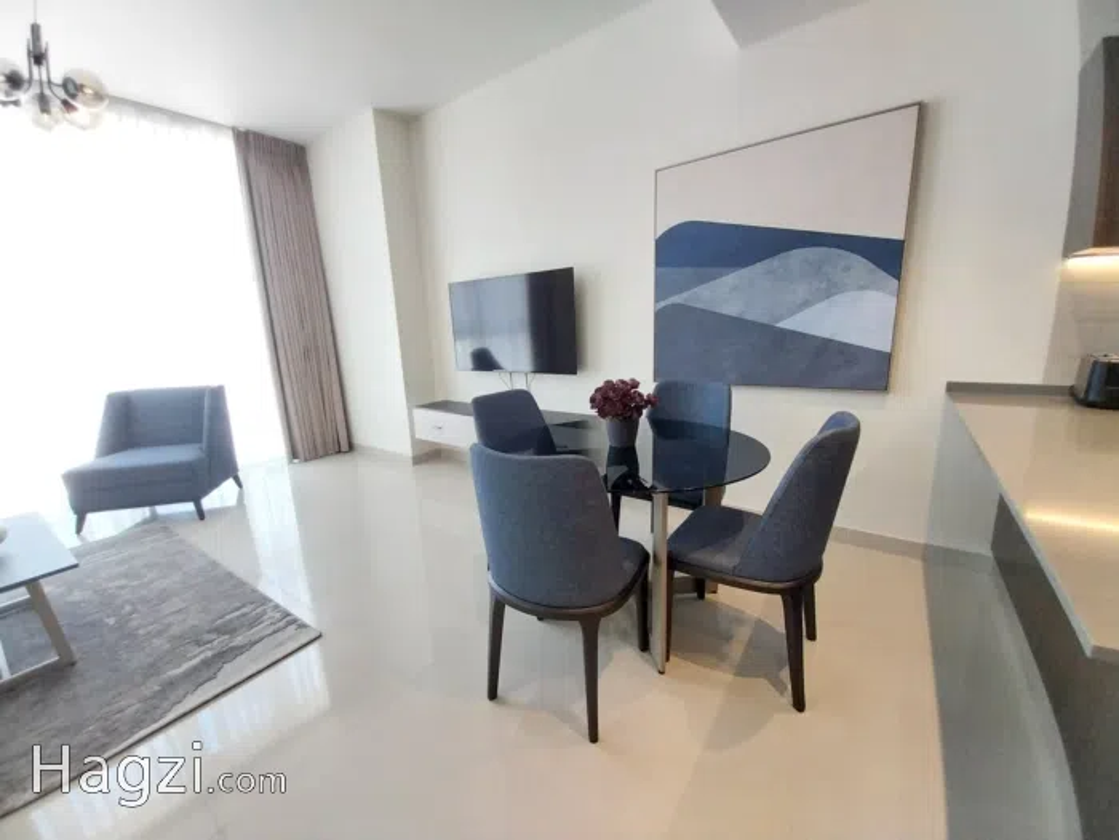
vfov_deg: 89.9
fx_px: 420
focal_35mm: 13
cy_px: 420
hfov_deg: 106.2
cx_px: 560
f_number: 2.2
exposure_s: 1/60
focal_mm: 1.3
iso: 125
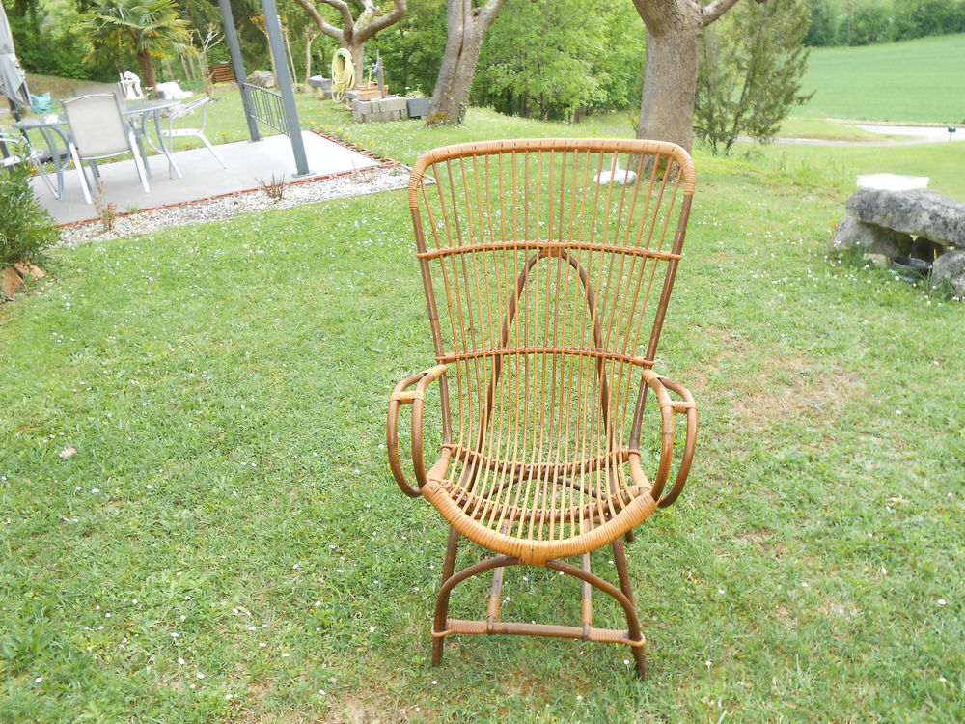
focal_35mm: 26
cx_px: 482
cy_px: 362
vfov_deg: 53.1
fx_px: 725
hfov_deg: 67.3
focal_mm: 4.6
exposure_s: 1/30
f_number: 3.5
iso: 80
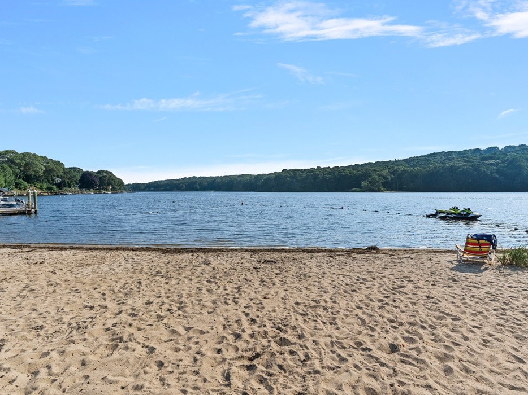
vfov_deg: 68.7
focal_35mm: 19
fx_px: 290
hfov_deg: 84.6
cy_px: 194
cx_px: 274
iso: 640
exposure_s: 1/4000
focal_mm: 17
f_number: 7.1
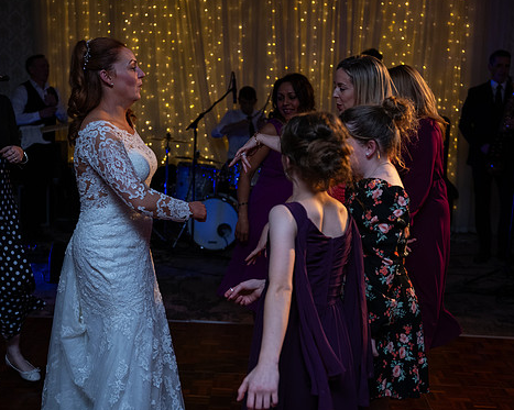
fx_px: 851
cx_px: 232
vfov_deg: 27.1
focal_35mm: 56
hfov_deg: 33.6
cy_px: 206
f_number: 3.5
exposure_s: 1/160
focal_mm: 48
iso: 1000
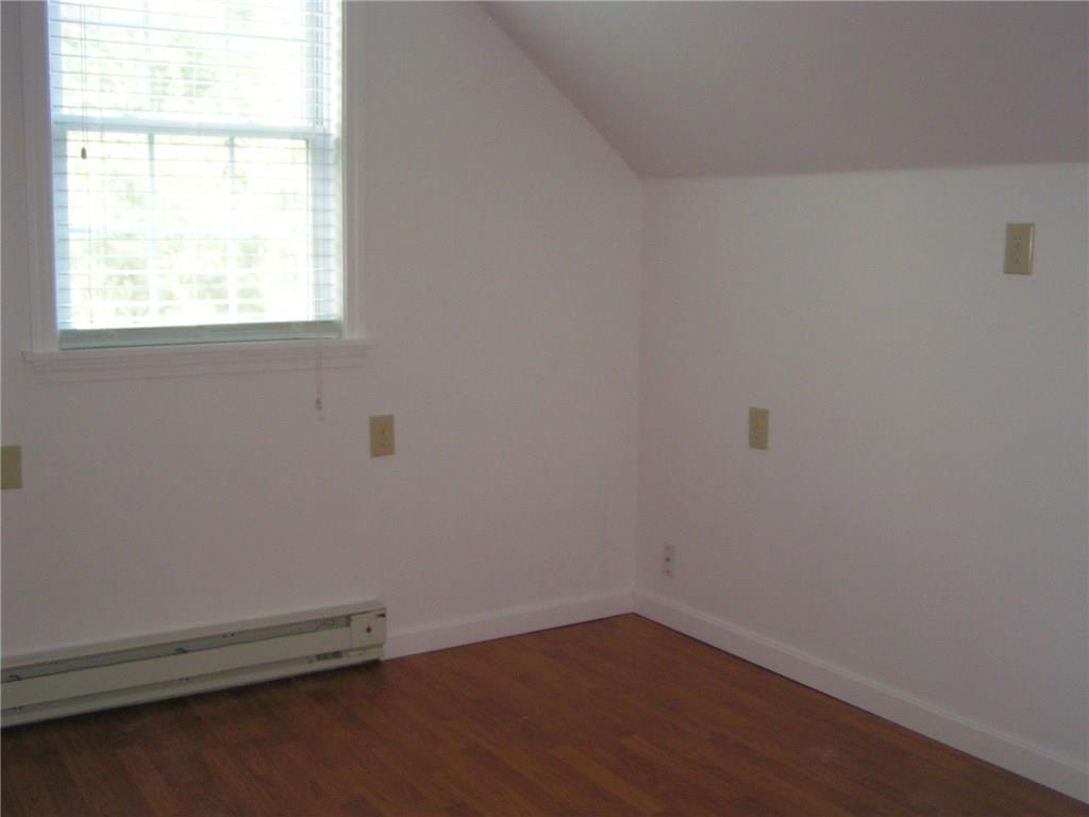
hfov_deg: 49.0
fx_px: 1195
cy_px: 408
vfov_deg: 37.7
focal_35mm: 38
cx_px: 544
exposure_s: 1/40
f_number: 2.8
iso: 200
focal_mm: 5.8
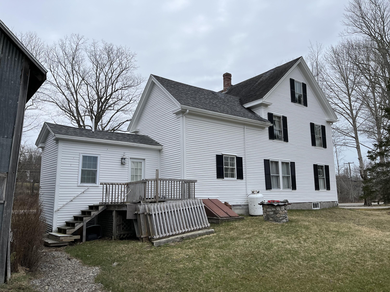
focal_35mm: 26
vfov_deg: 53.1
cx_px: 195
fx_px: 293
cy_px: 146
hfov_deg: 67.3
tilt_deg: +10.3
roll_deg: +0.3
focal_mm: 5.1
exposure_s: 1/2967
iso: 50
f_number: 1.6
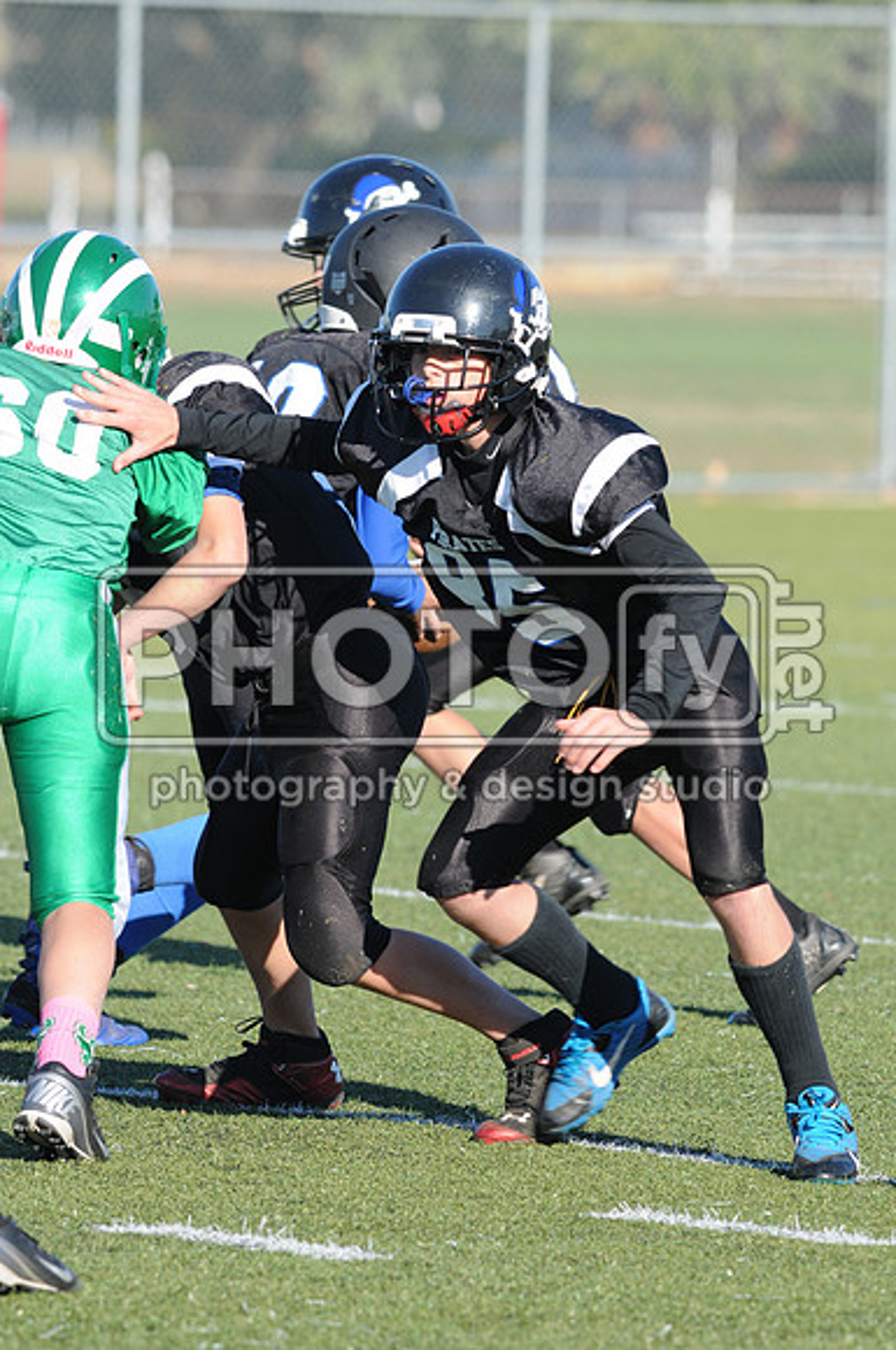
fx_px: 16849
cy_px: 675
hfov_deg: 3.0
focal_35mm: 450
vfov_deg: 4.6
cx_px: 448
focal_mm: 300
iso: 200
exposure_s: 1/500
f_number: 6.3
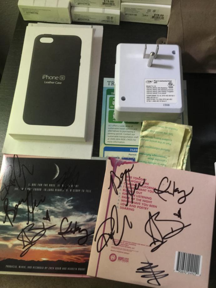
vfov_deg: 61.7
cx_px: 108
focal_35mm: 29
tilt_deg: -72.3
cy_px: 144
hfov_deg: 48.2
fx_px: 241
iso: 200
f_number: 2.2
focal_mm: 4.15
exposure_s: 1/15
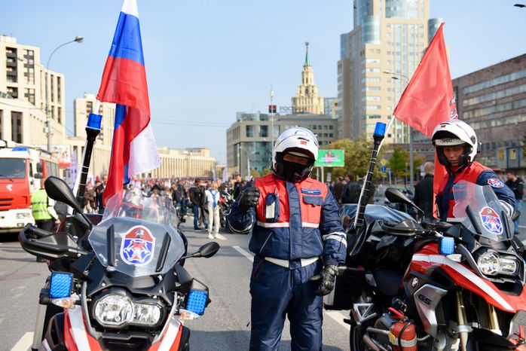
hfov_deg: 50.7
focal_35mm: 38
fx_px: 555
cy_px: 176
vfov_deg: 35.1
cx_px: 263
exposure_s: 1/4000
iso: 560
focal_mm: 38
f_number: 4
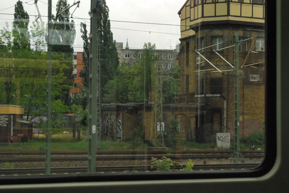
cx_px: 144
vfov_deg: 19.0
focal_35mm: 72
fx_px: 579
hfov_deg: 28.0
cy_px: 96
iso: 1600
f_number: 8
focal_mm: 48
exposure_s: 1/250
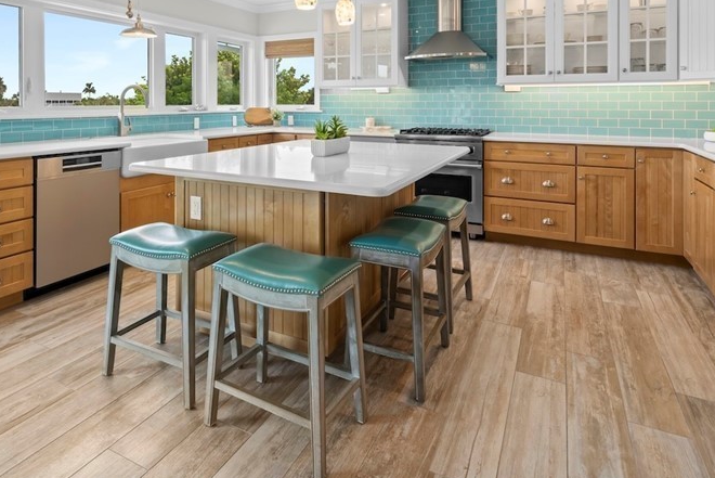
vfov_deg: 52.1
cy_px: 104
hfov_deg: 75.6
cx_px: 306
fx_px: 457
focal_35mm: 23
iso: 400
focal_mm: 14
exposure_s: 1/5
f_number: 10
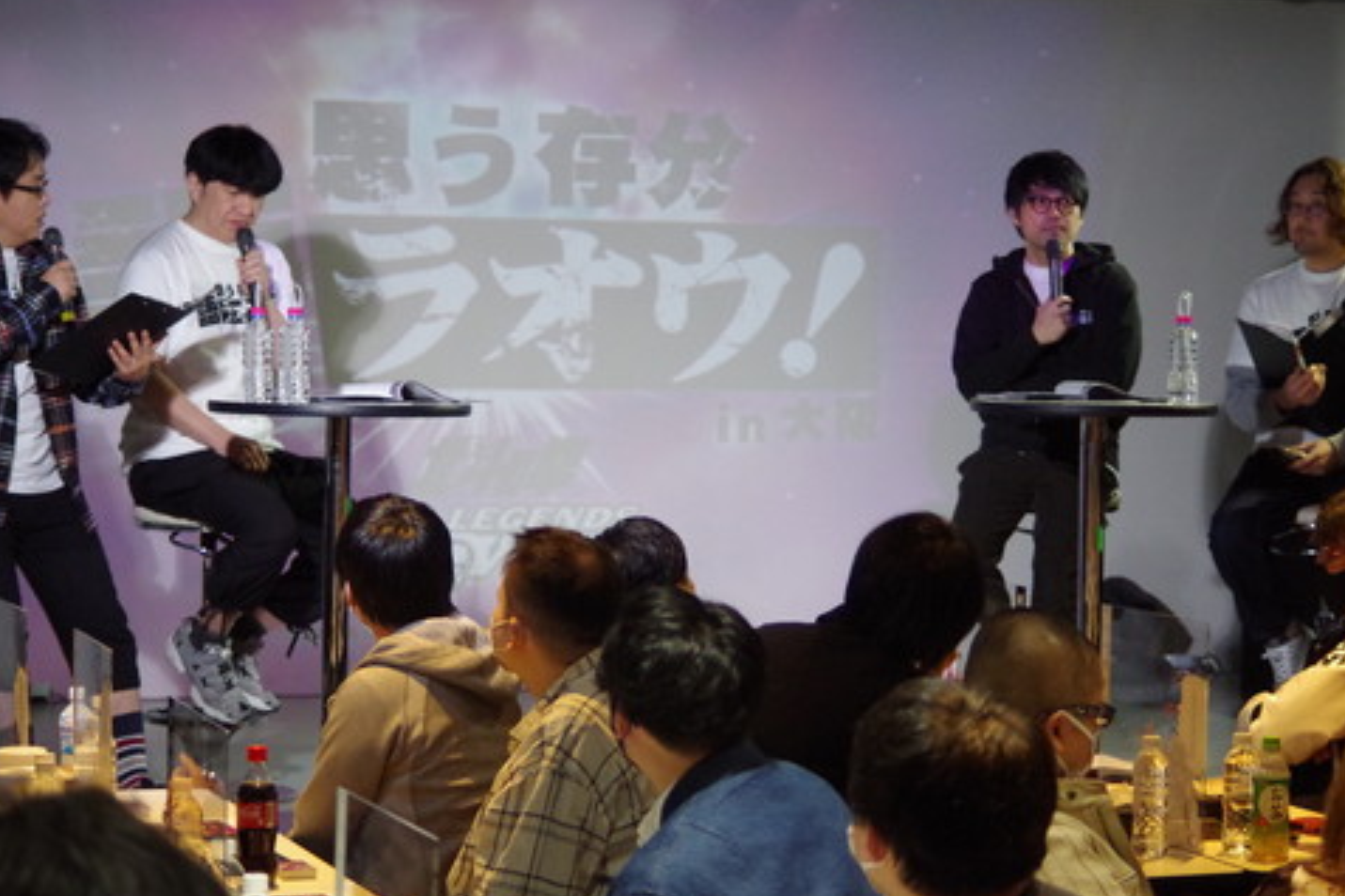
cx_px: 651
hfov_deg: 23.1
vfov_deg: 15.5
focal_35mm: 88
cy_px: 449
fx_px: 3288
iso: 3200
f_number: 4
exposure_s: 1/125
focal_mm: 55
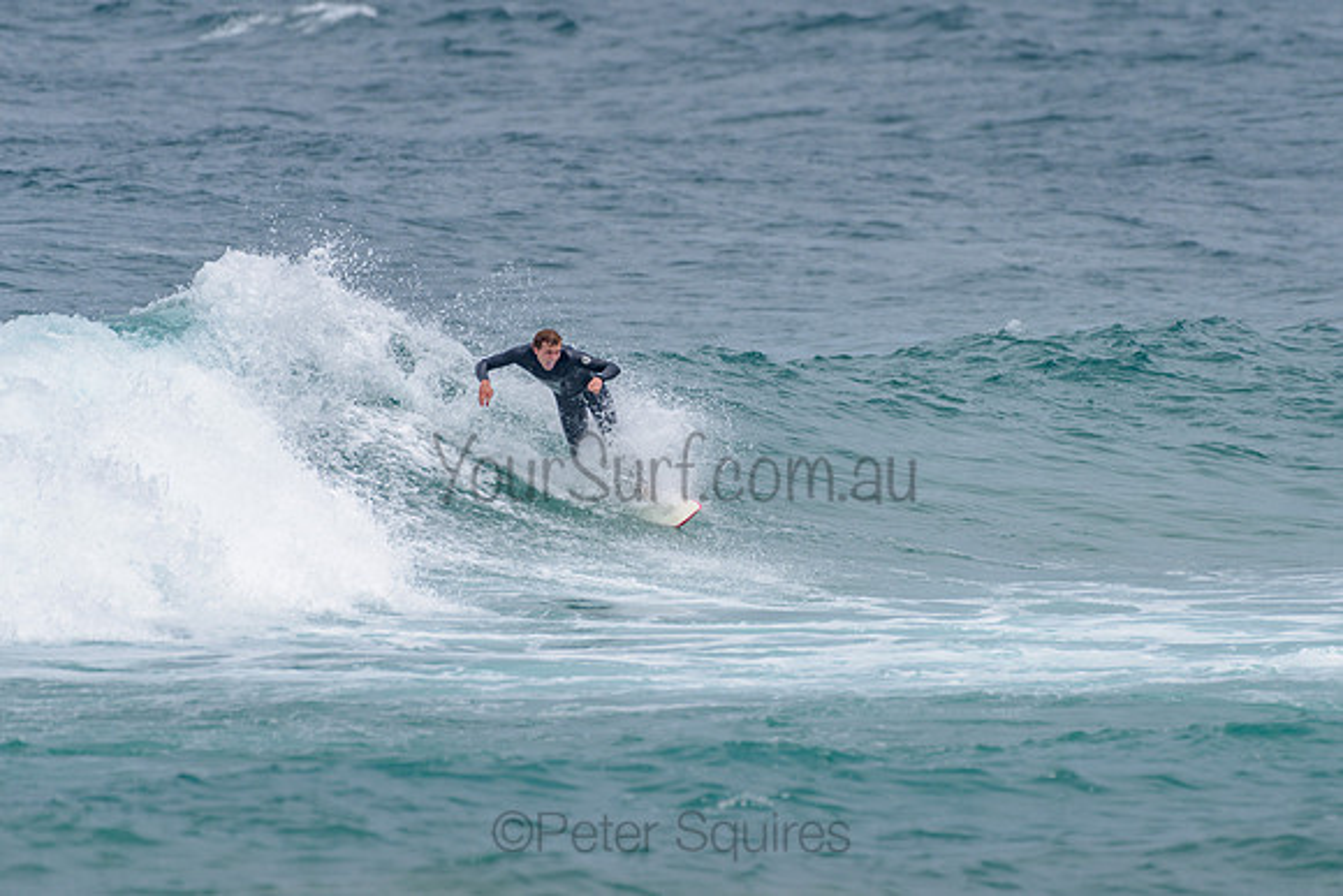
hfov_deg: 3.4
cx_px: 758
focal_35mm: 613
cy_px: 365
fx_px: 22864
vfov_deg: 2.2
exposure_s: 1/2000
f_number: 5.6
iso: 110
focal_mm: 500
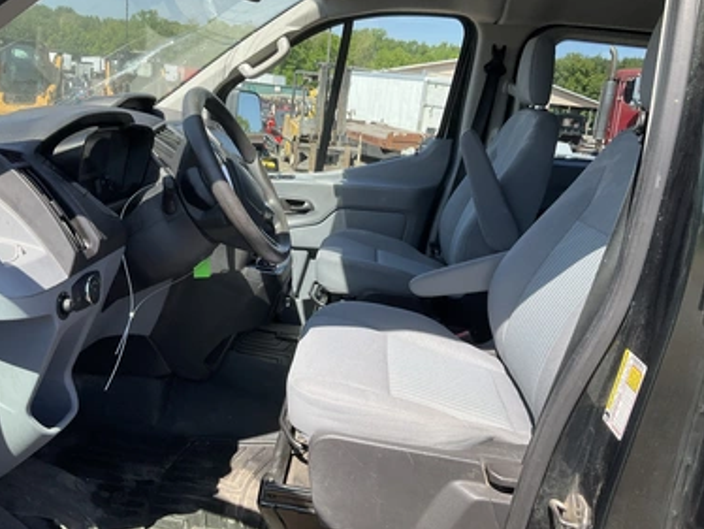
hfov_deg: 58.3
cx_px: 343
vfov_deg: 45.5
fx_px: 631
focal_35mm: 31
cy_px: 262
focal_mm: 3
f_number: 1.8
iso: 25
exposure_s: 1/568
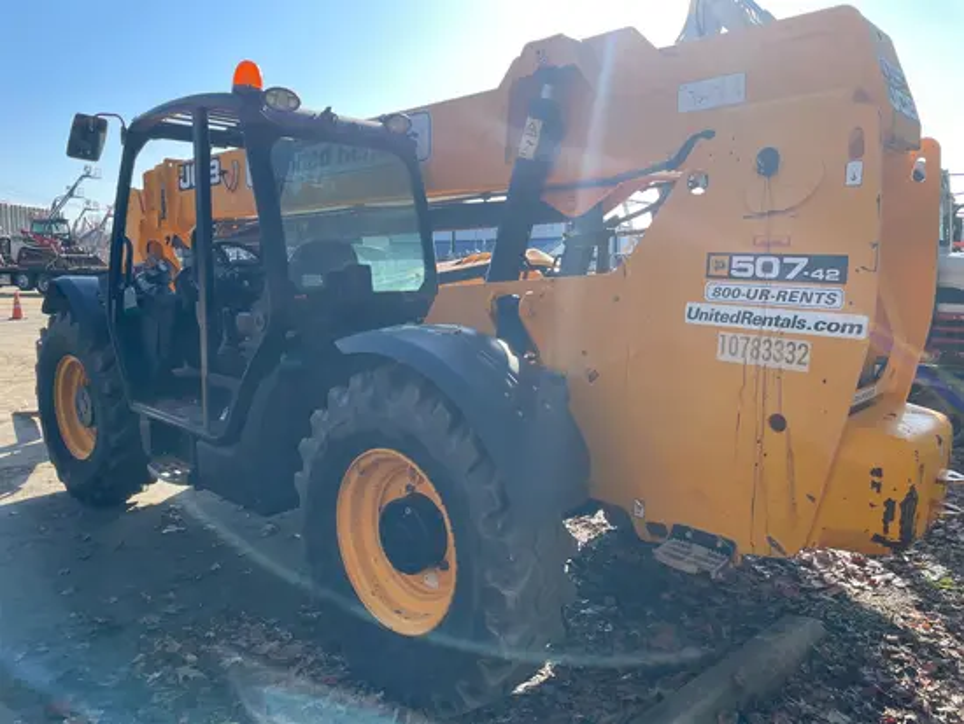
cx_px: 482
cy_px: 362
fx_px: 724
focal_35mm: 26
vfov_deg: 53.1
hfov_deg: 67.3
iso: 32
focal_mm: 4.2
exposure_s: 1/1082
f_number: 1.6
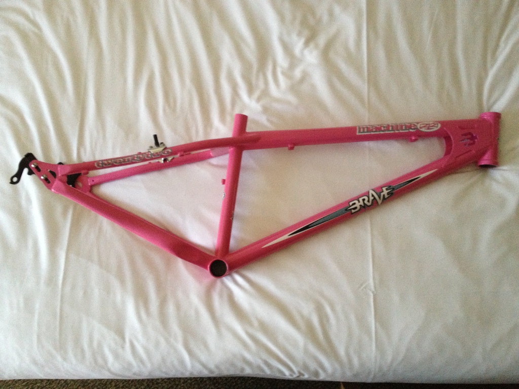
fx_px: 525
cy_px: 194
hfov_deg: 52.6
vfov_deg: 40.7
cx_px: 260
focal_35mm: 35
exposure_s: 1/20
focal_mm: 4.28
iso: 320
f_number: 2.4
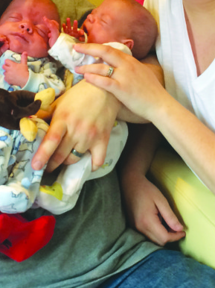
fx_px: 638
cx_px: 98
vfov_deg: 25.1
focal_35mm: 77
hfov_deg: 19.1
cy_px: 82
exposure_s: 1/30
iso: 64
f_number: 2.2
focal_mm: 4.15
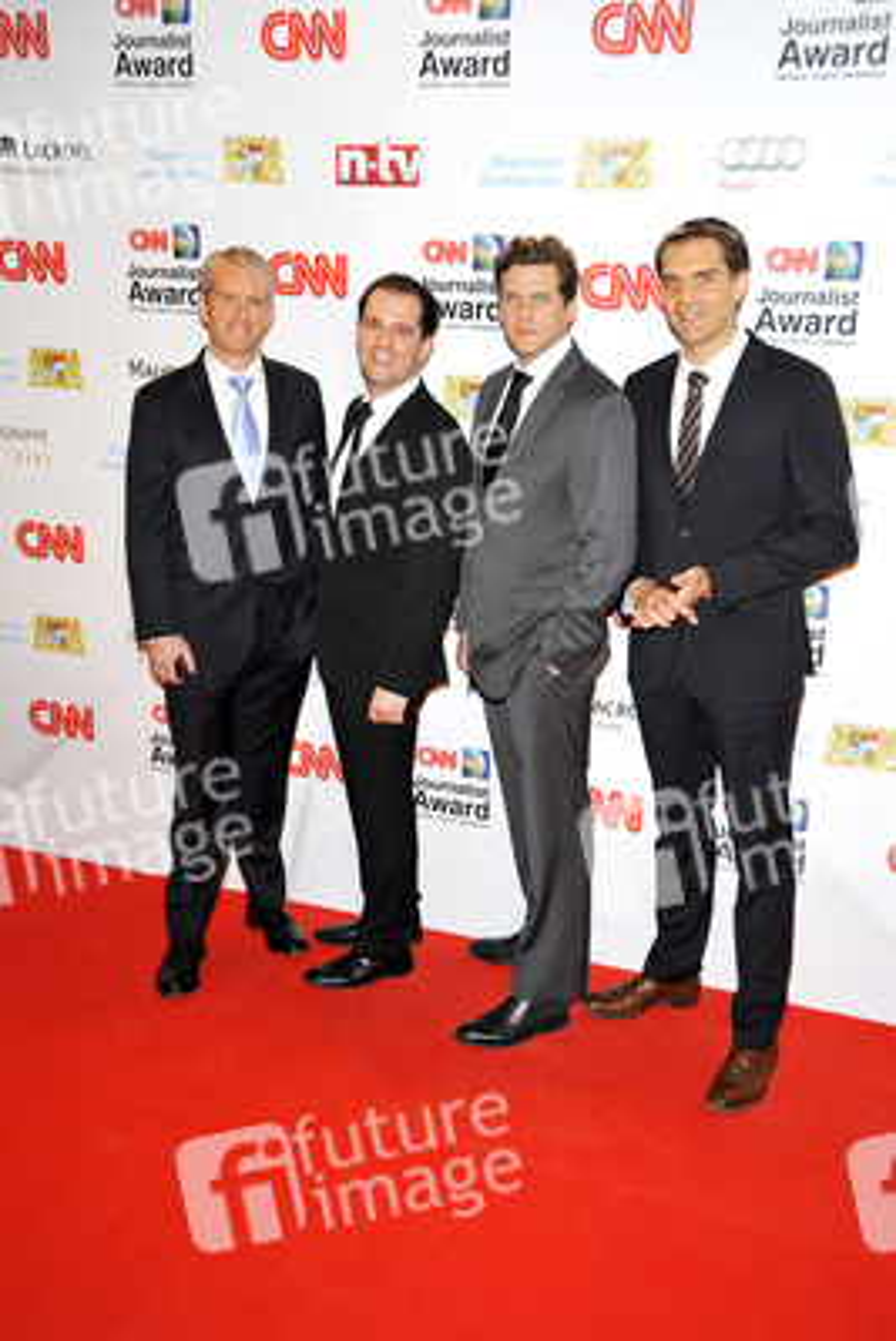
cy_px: 670
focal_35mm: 40
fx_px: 1492
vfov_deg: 48.4
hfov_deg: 33.4
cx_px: 448
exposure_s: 1/250
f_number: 6.3
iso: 640
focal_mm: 40
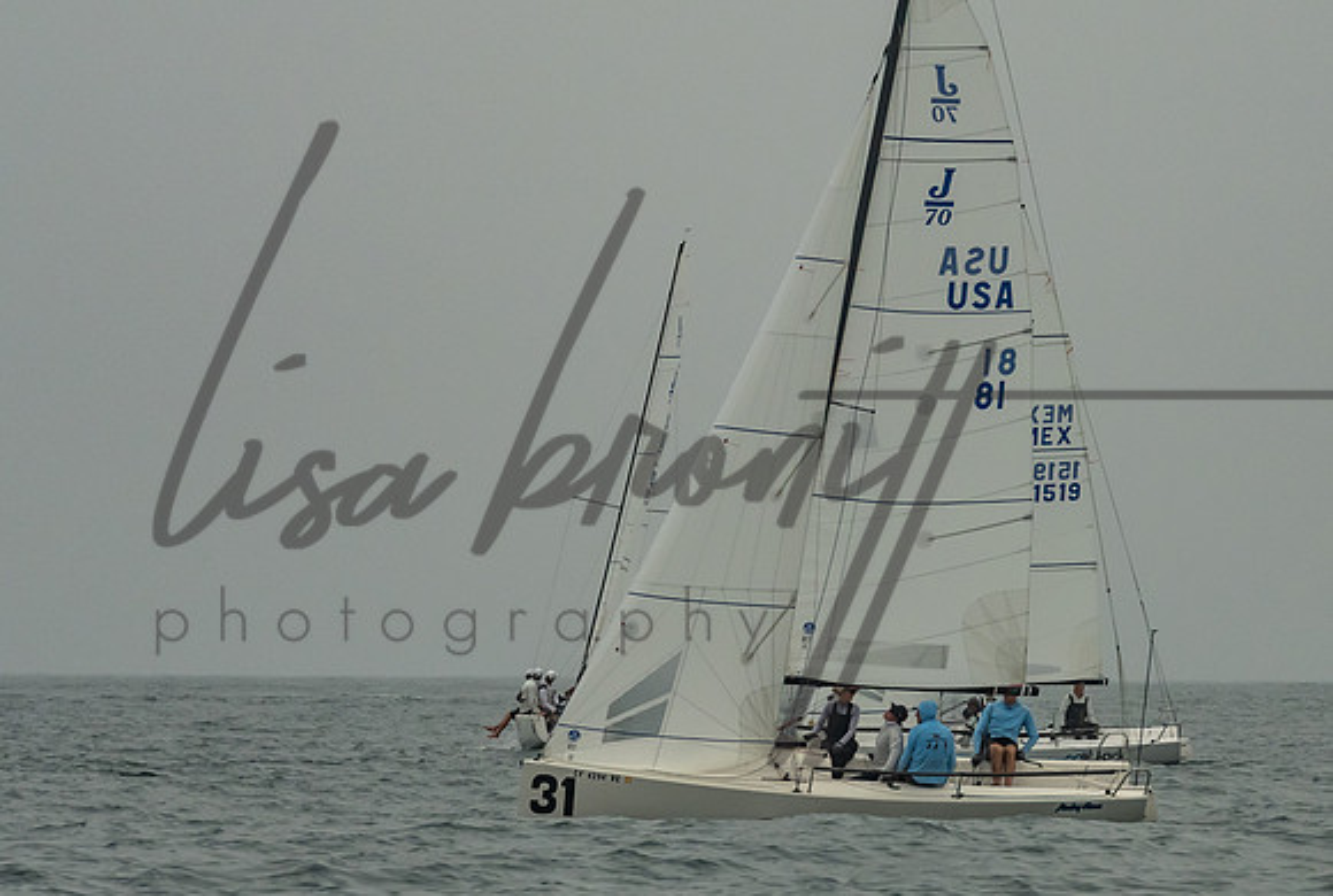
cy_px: 253
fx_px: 10490
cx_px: 846
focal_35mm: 283
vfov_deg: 4.9
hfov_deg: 7.3
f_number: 9
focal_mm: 150
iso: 800
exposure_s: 1/3200
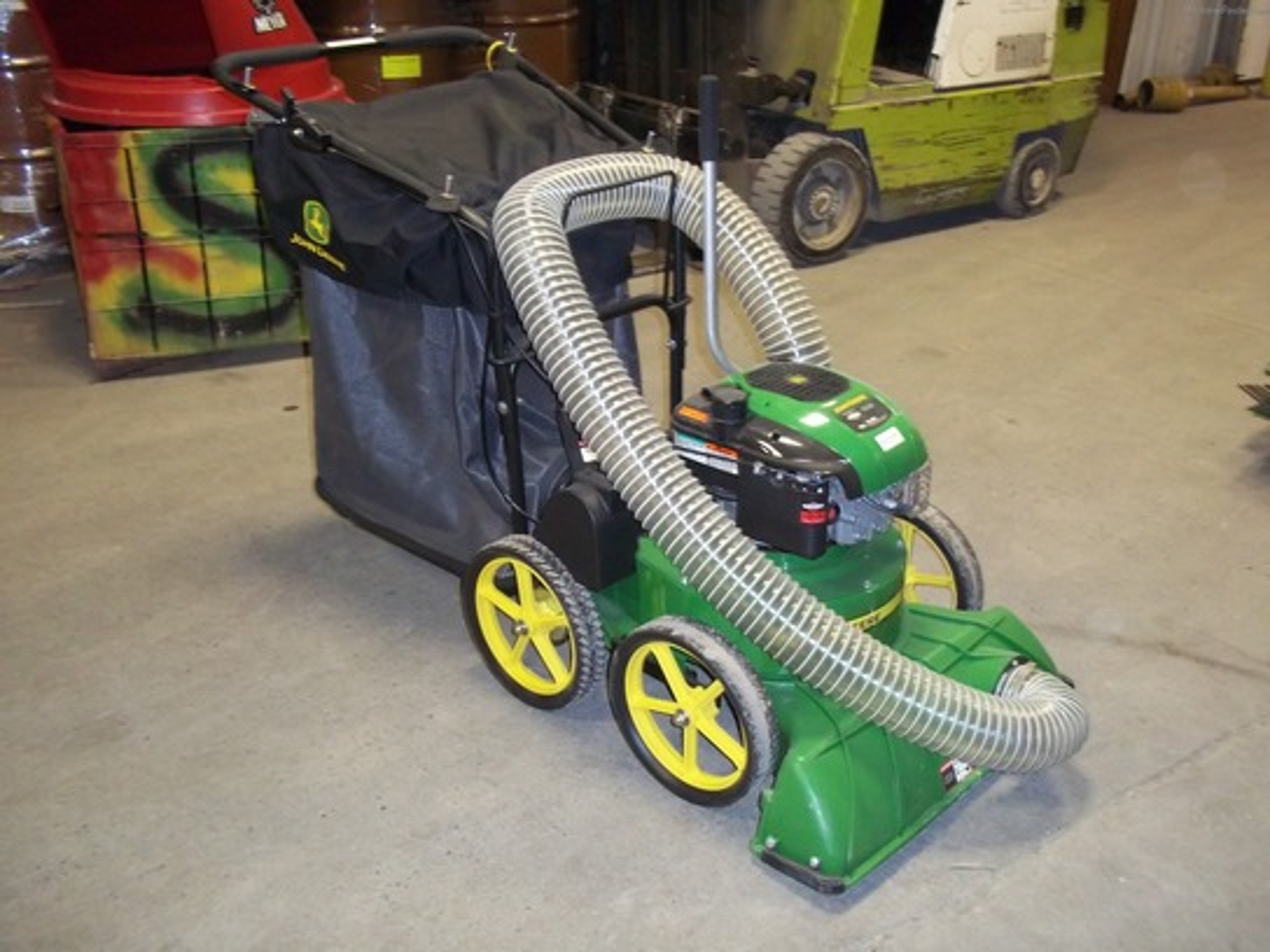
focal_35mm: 36
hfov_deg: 51.4
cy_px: 476
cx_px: 635
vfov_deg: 39.7
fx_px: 1321
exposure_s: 1/30
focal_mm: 6.5
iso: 320
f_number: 3.1
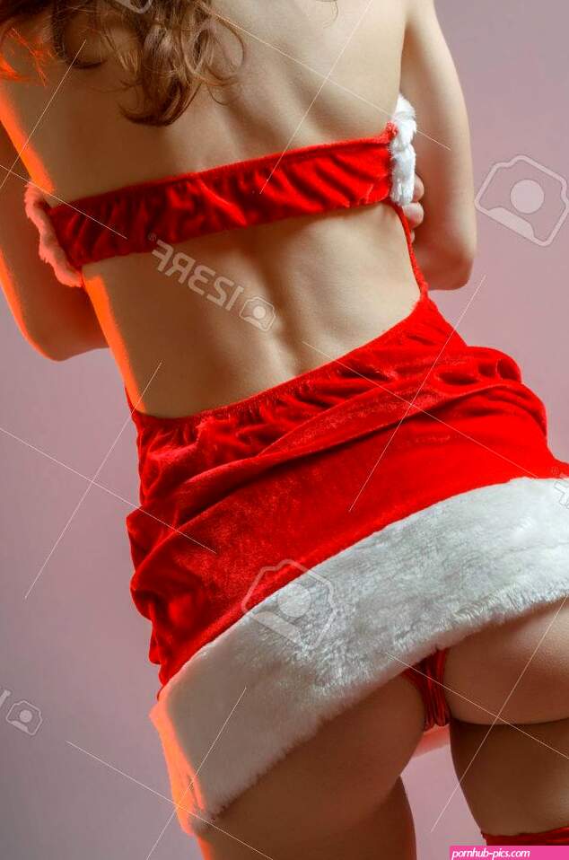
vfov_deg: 27.1
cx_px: 284
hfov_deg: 18.1
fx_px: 1787
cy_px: 430
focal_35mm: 75
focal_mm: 50
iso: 100
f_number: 5
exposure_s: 1/160
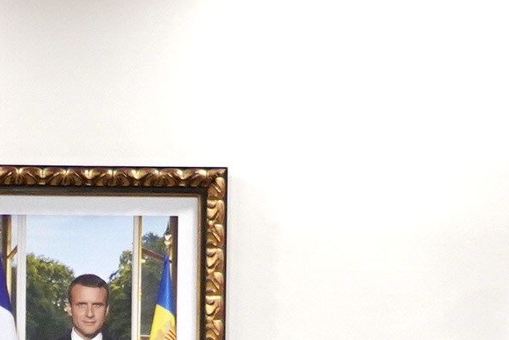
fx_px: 5034
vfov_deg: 3.8
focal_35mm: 356
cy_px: 913
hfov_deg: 5.8
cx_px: -141
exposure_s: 1/160
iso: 2500
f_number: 4.5
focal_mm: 53
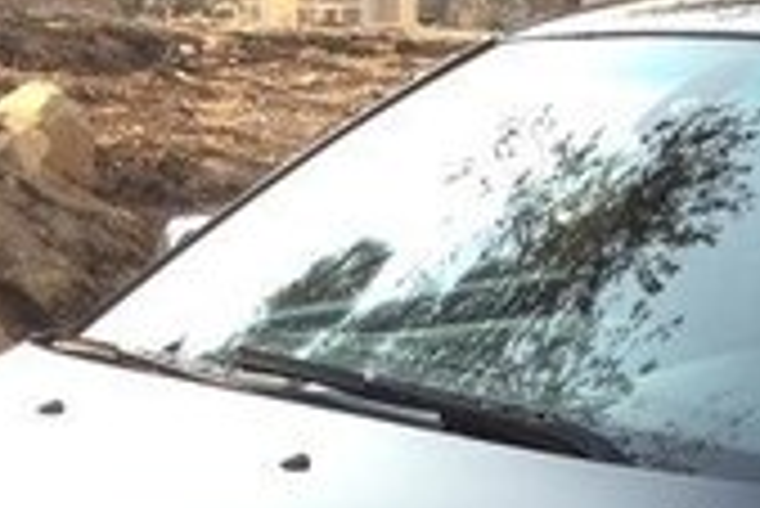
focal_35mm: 142
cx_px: 733
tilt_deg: -22.2
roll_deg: -5.2
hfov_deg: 14.2
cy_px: 856
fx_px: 3000
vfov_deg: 9.3
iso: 50
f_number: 2.4
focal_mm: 4.28
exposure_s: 1/228
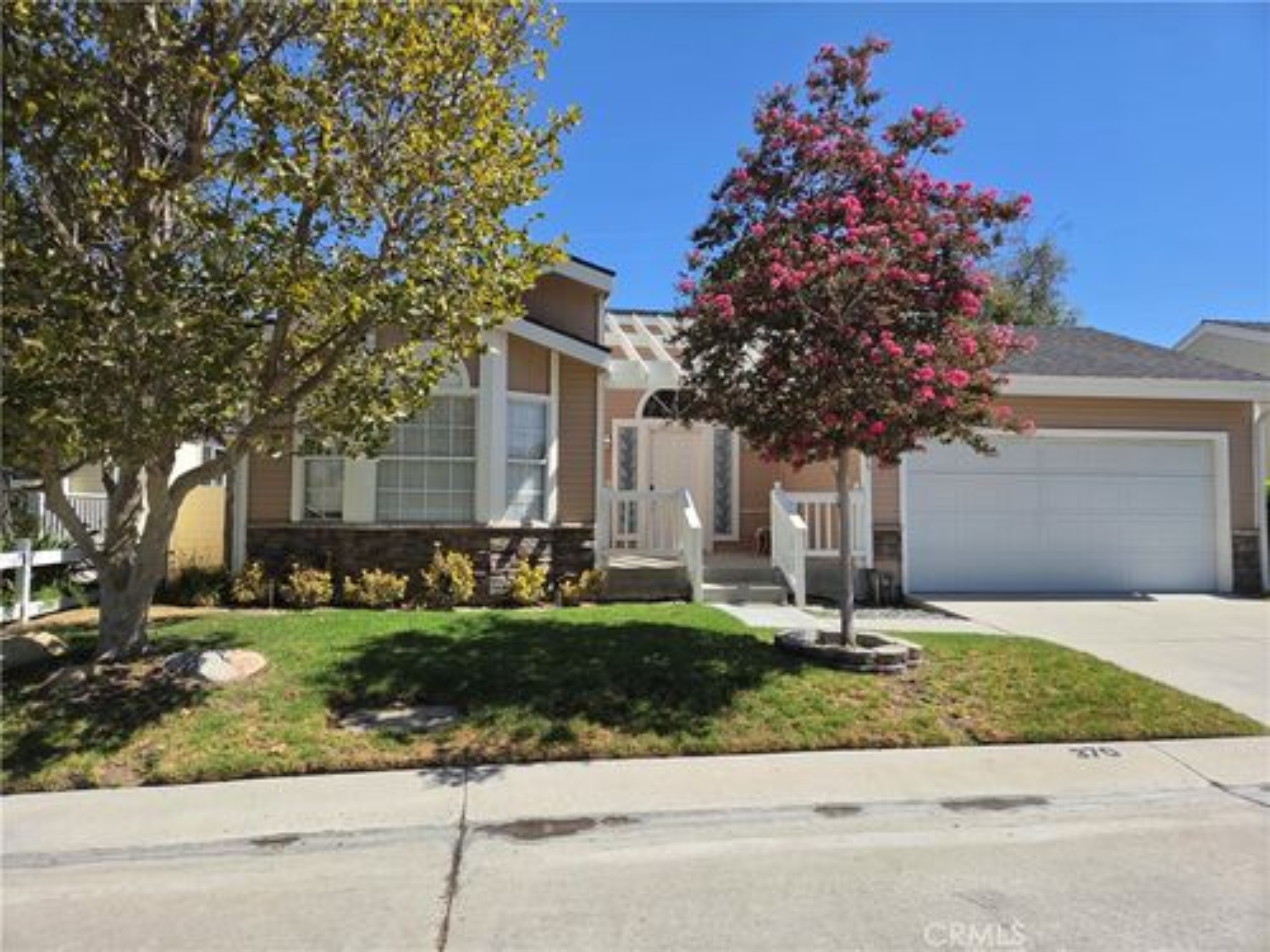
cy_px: 476
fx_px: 844
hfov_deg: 73.9
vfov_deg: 58.9
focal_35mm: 23
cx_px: 635
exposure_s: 1/4273
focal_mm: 5.4
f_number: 1.8
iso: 80
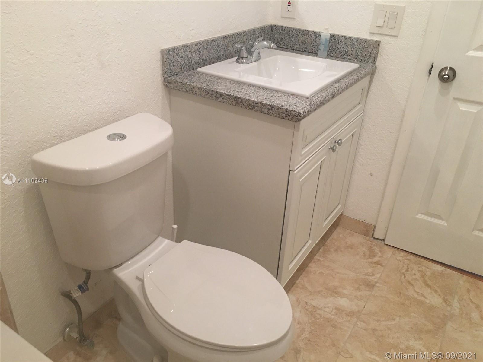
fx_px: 405
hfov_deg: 61.7
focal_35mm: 29
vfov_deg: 48.2
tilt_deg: -28.0
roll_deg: -2.8
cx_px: 242
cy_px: 181
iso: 125
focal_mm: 4.15
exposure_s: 1/15
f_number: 2.2
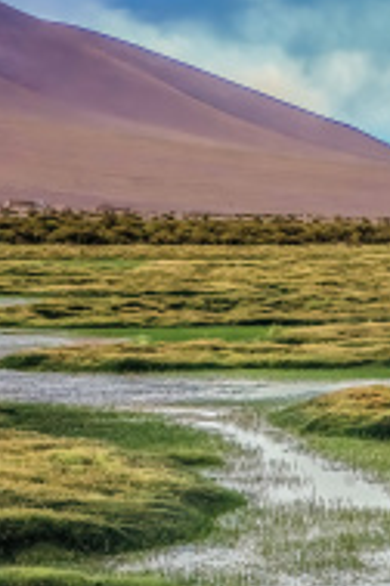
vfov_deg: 12.1
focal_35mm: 167
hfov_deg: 8.2
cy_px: 608
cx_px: 405
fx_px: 2714
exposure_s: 1/250
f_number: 13
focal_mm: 70
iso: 3200
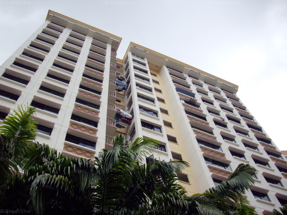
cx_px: 144
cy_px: 108
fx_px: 307
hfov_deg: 50.2
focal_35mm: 37
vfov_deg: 38.6
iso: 80
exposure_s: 1/400
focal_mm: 6.2
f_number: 5.6
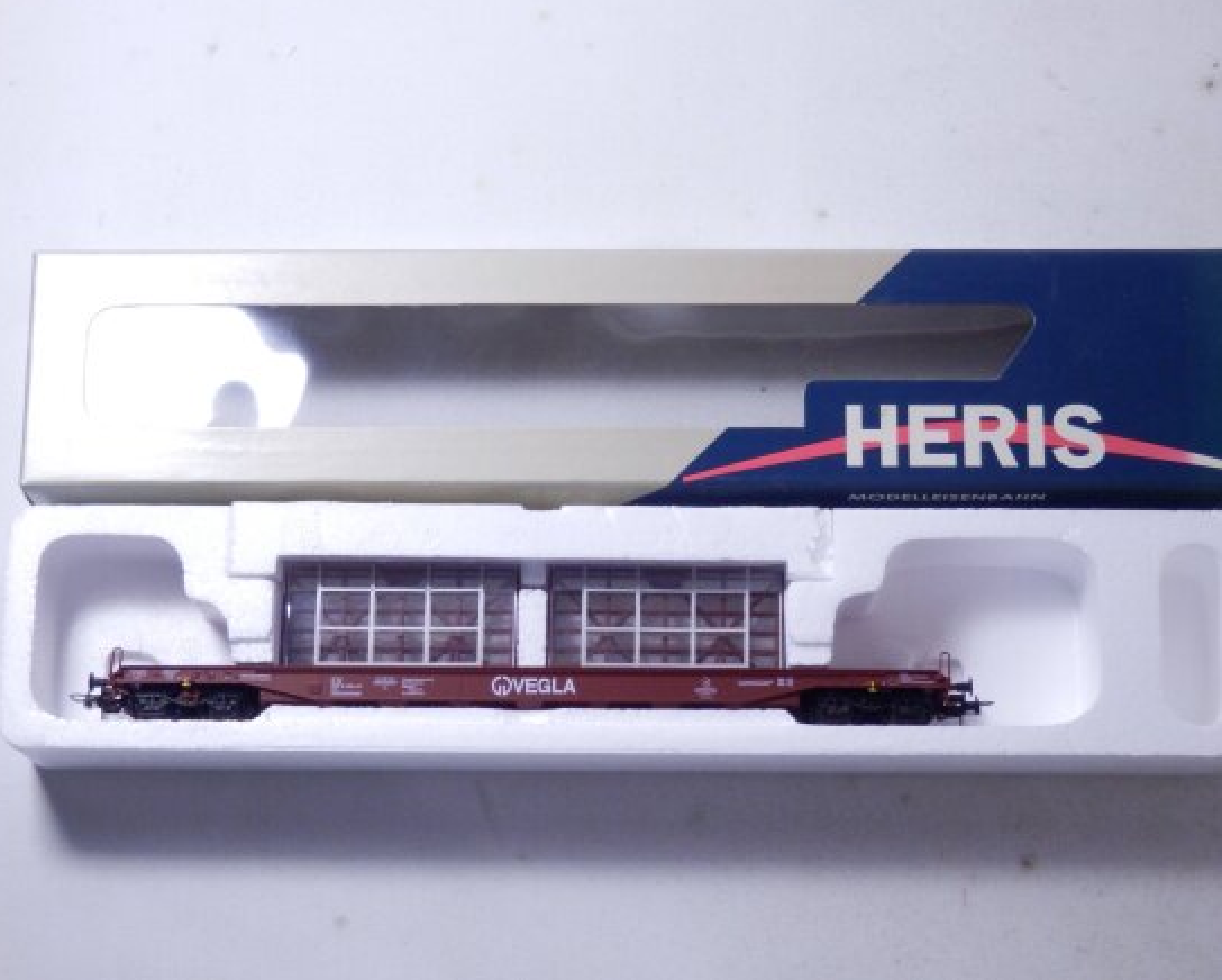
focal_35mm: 71
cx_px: 647
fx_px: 2570
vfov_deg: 21.6
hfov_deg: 26.7
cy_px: 477
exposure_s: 1/160
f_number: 4.4
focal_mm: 11.9
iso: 400
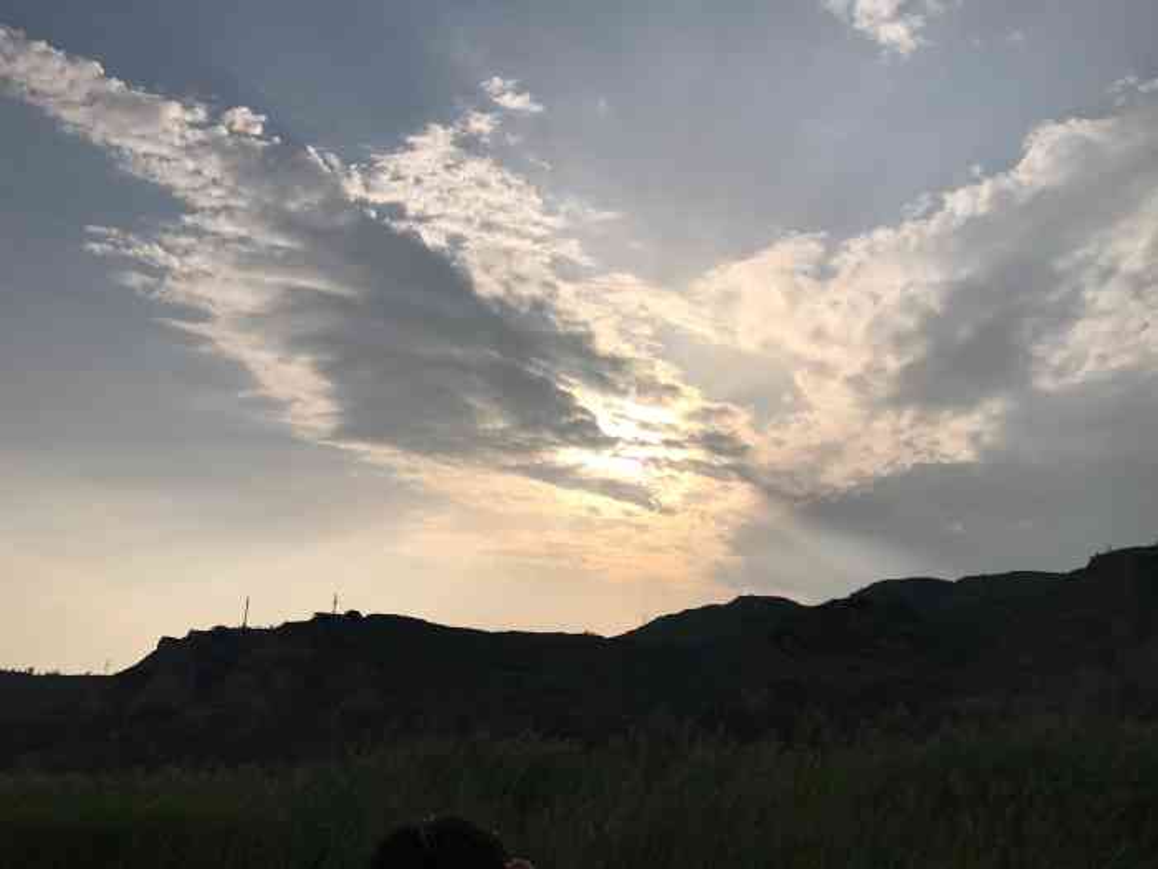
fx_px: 937
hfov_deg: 63.4
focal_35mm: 28
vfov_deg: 49.7
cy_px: 434
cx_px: 579
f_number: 1.8
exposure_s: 1/8772
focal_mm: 3.99
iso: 25
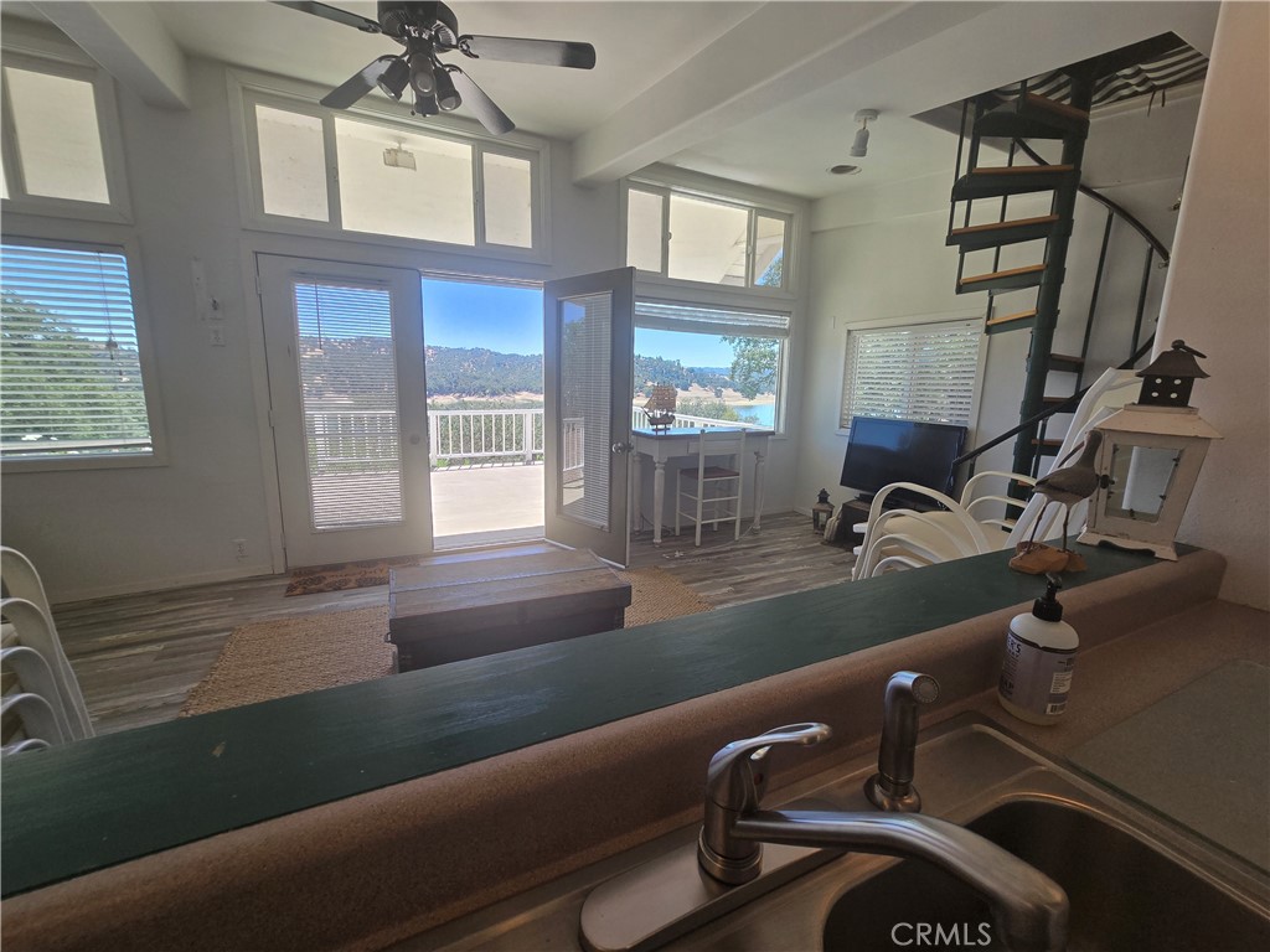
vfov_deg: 89.9
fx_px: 477
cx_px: 635
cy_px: 476
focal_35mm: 13
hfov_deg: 106.2
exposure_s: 1/409
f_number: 2.2
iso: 50
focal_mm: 2.2
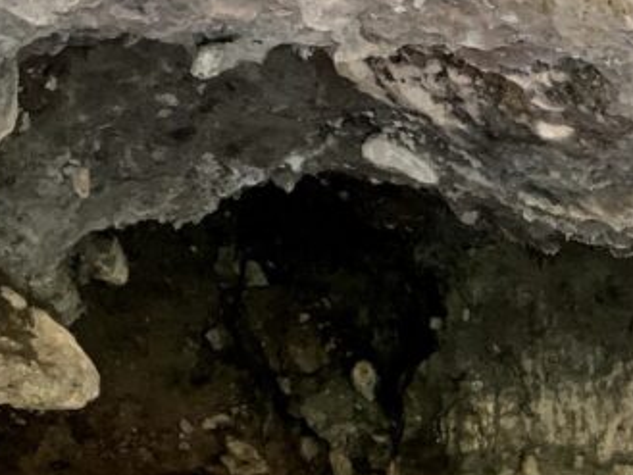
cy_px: 598
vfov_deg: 17.2
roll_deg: +2.0
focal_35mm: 81
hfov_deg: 23.2
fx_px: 1482
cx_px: 623
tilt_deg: +3.4
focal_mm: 4.25
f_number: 1.8
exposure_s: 1/30
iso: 640
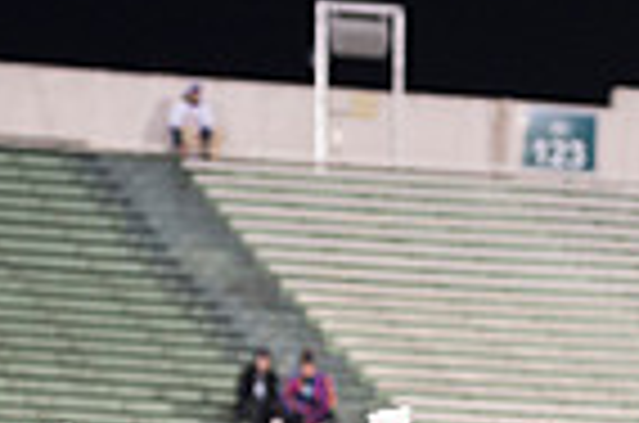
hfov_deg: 5.3
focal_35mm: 389
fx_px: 6889
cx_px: 567
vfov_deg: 3.5
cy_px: 778
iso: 2500
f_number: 2.8
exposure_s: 1/400
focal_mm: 95
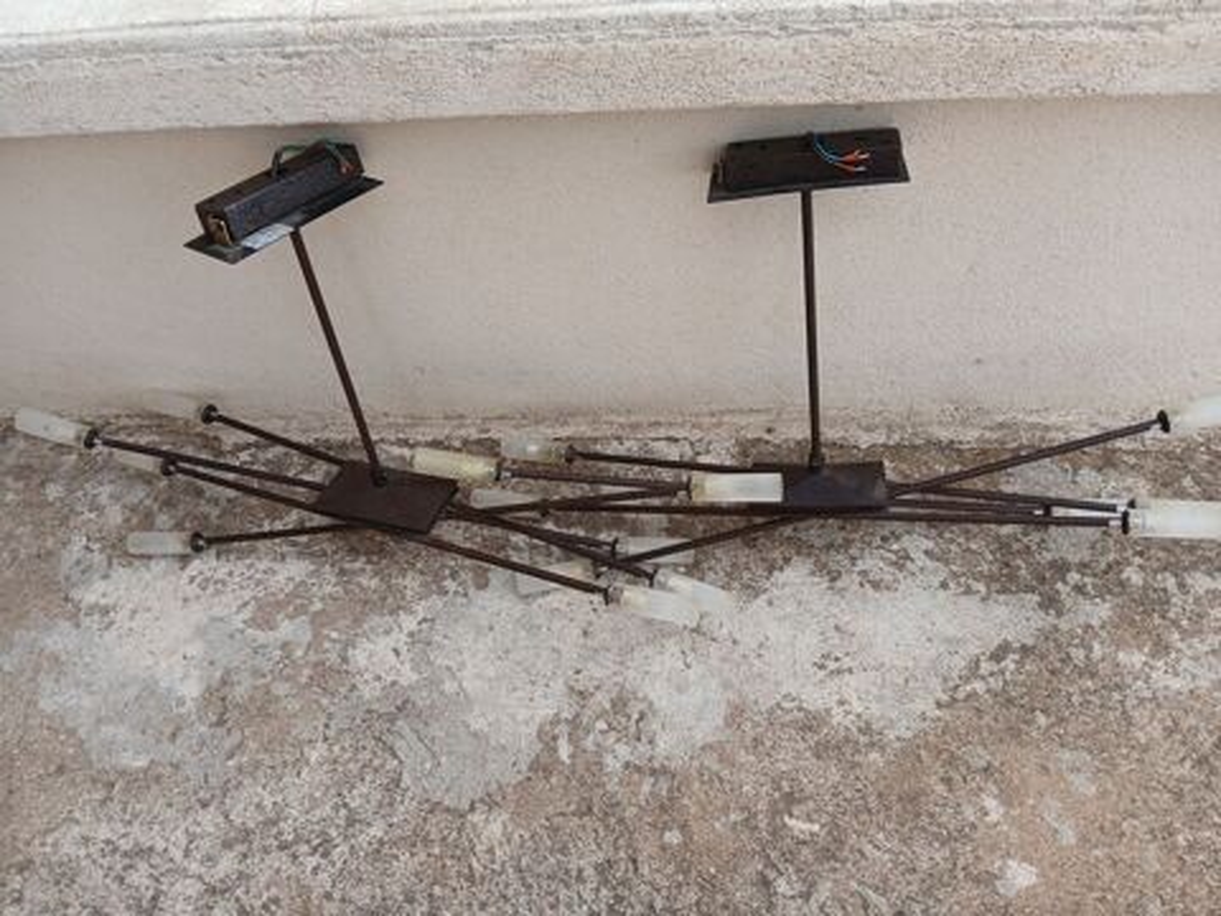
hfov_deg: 67.3
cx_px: 610
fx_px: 917
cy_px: 458
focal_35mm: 26
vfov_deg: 53.1
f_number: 1.8
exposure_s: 1/50
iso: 25
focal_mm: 3.98
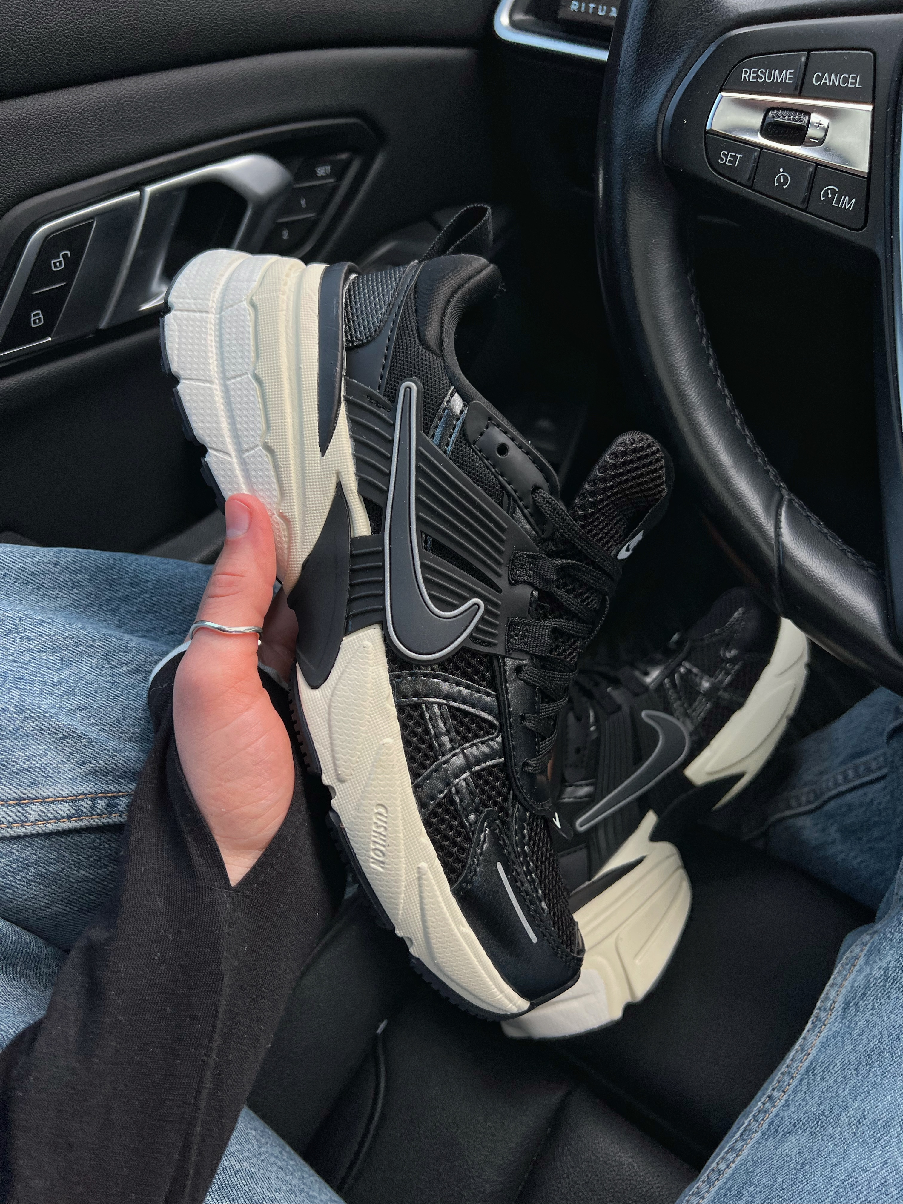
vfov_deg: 67.3
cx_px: 452
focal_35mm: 26
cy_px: 602
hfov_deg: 53.1
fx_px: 904
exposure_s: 1/293
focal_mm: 5.7
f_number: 1.5
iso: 40
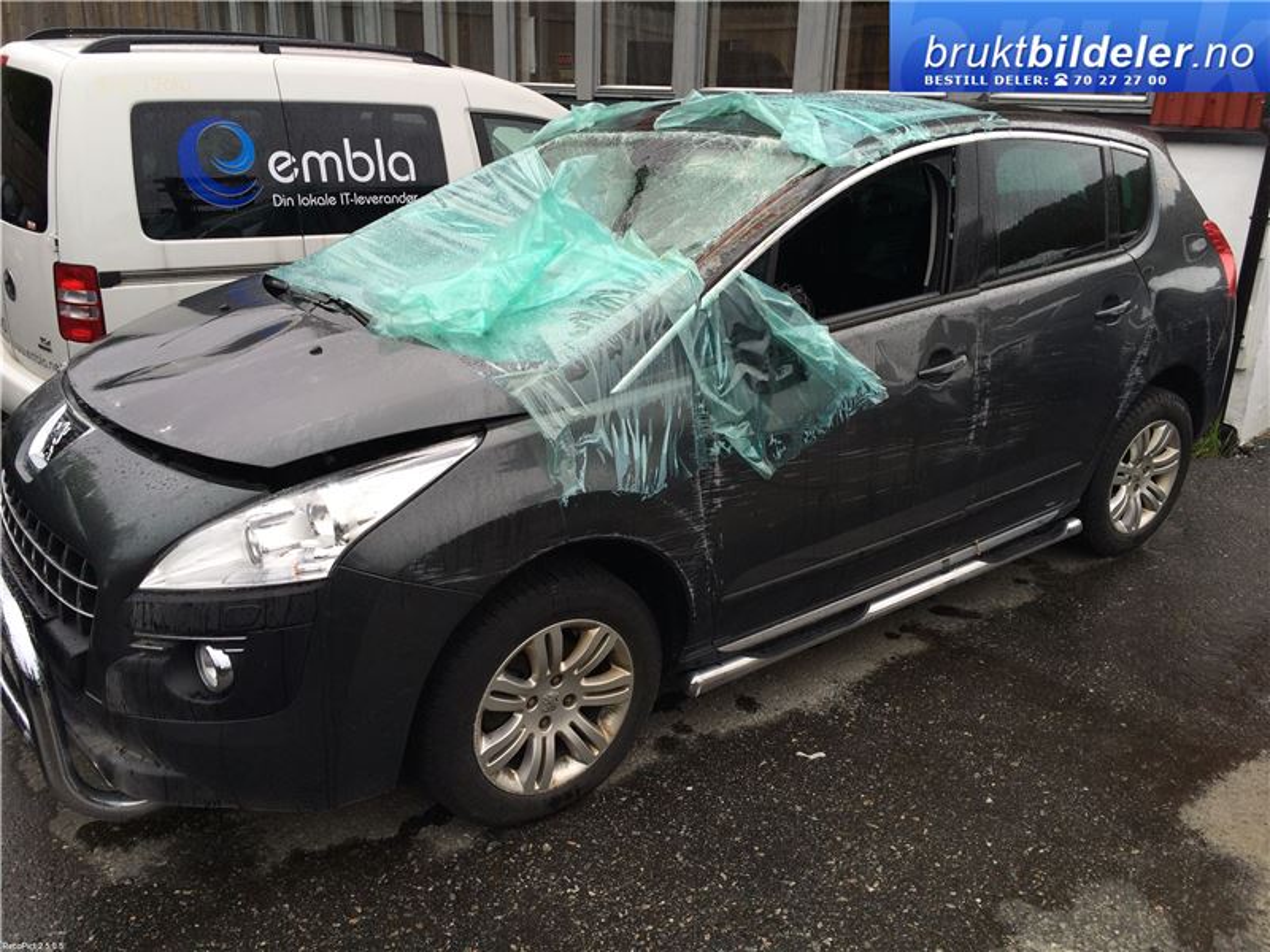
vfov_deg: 48.2
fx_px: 1064
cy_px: 476
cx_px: 635
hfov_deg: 61.7
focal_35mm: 29
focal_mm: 4.15
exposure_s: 1/513
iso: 32
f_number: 2.2
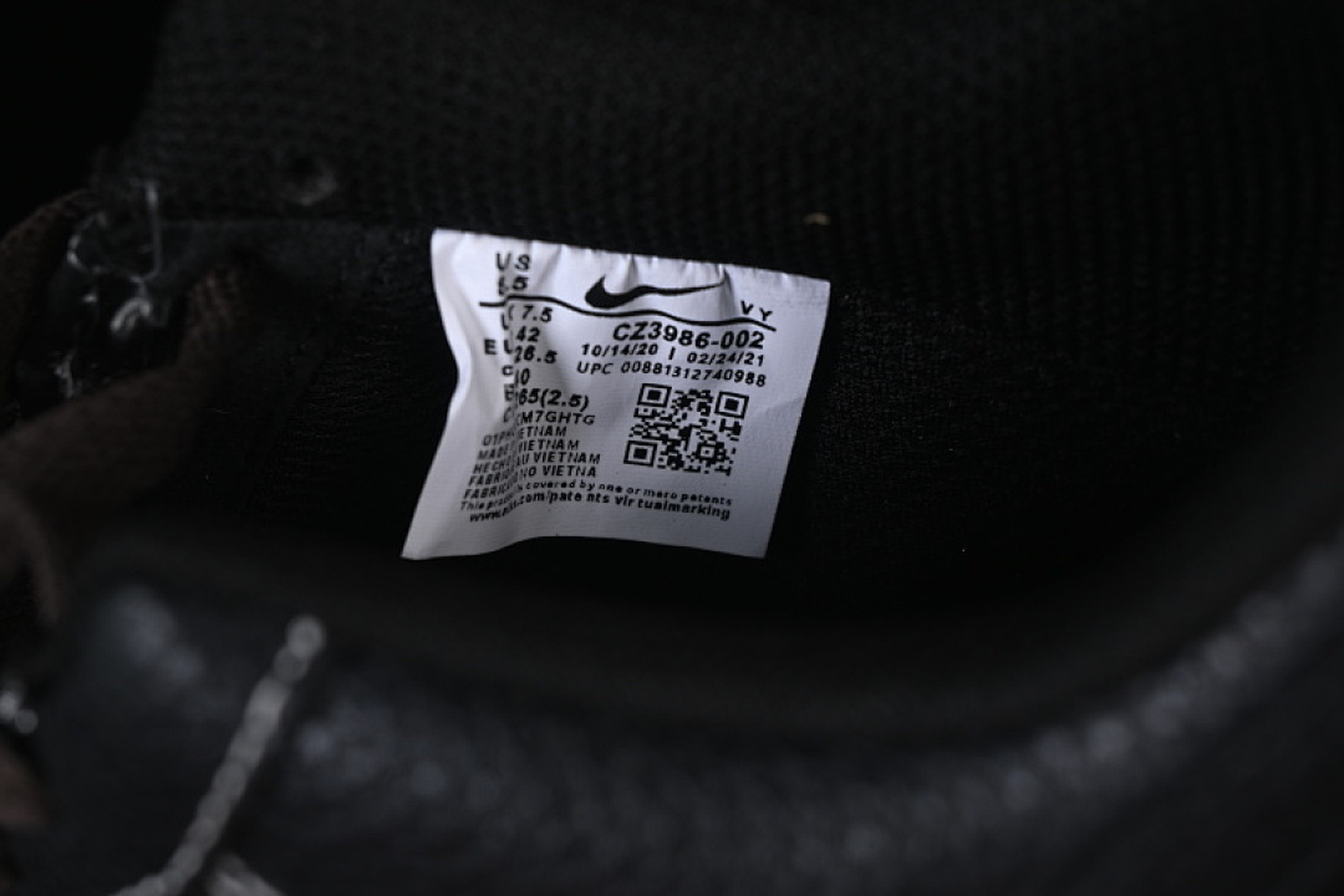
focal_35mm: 75
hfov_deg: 27.0
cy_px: 448
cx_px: 672
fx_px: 2800
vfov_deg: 18.2
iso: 160
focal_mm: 50
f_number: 6.3
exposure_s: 1/60
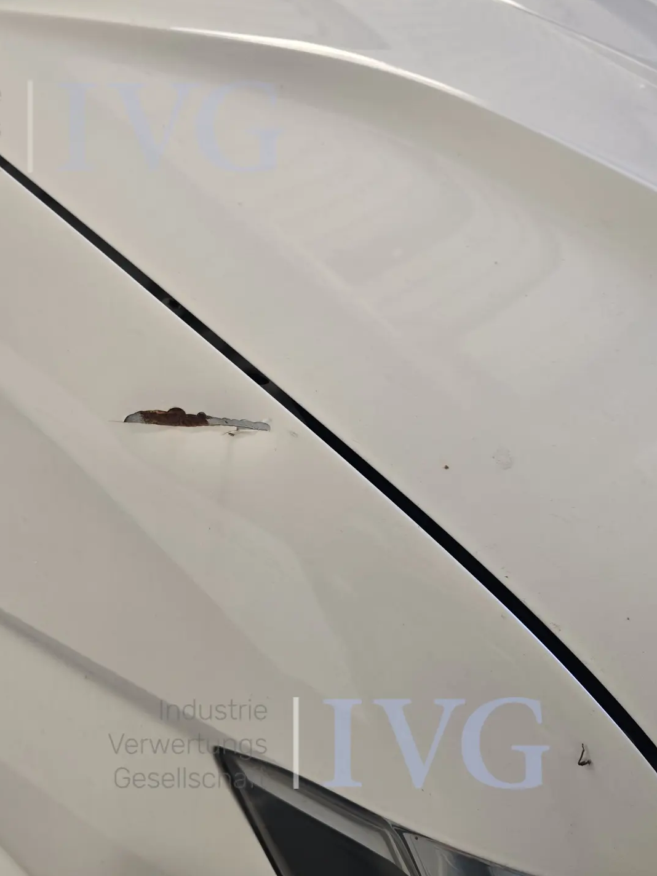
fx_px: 785
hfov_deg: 44.4
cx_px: 196
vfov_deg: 58.4
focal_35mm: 31
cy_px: 435
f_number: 1.7
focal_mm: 6.3
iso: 100
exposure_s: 1/180
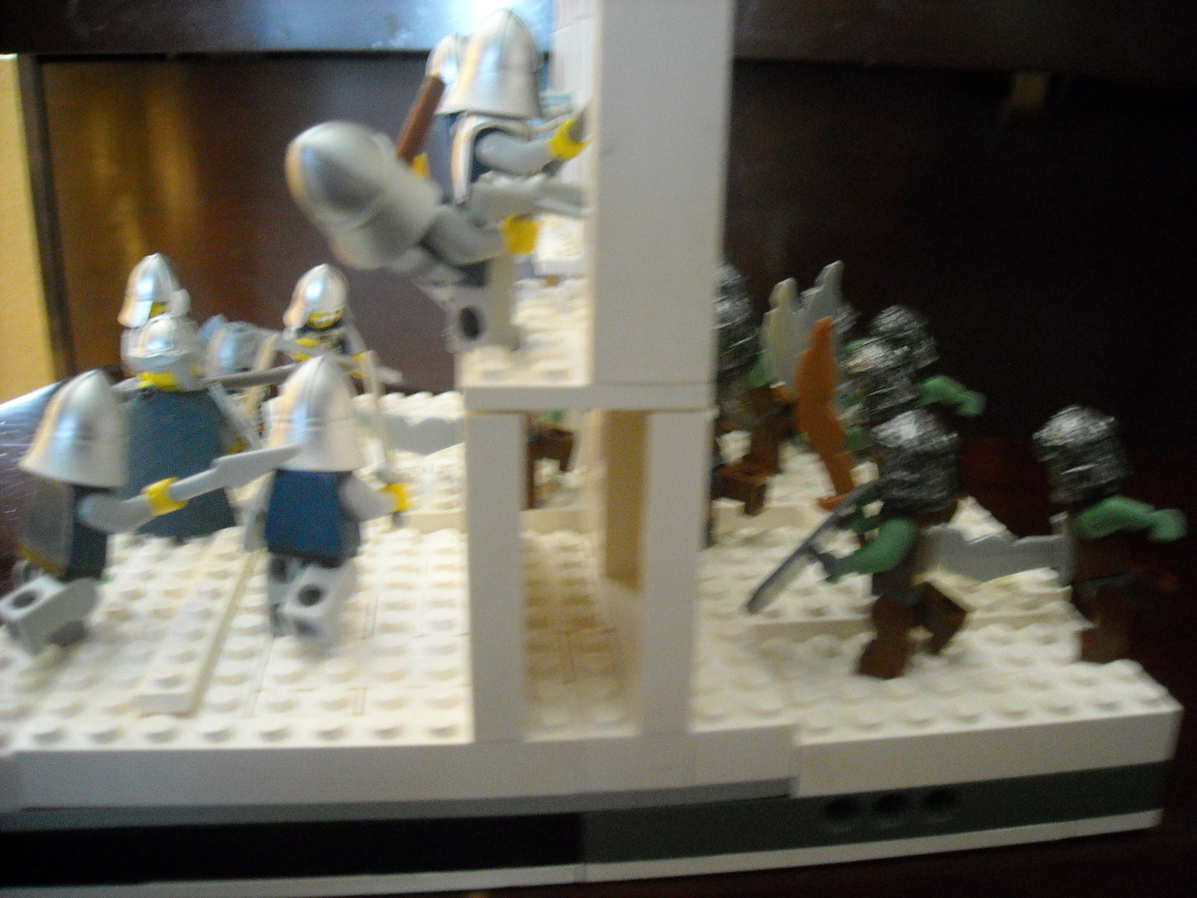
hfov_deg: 52.6
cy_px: 449
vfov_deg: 40.7
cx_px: 598
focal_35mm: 35
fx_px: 1210
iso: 518
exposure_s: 1/8
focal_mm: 5.7
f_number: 2.8
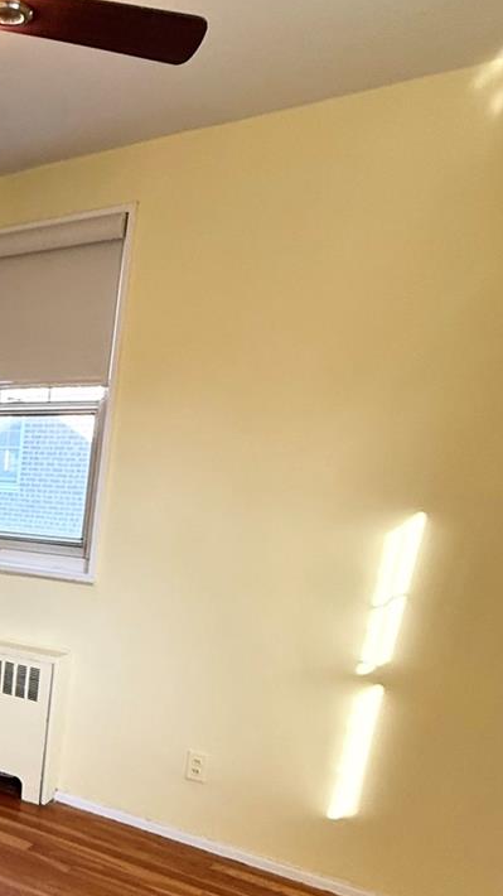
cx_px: -121
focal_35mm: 33
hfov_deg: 29.8
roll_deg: -2.4
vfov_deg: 55.4
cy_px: 714
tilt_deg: -18.7
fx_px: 783
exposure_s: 1/120
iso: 400
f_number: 2.2
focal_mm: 2.22
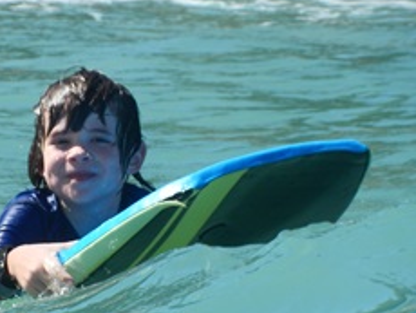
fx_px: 1925
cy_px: 159
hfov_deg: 12.3
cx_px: 112
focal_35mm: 160
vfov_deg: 9.3
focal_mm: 18
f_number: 4.6
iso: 125
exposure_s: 1/640
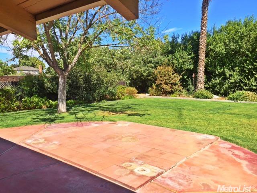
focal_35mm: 29
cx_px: 128
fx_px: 215
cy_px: 96
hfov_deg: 61.7
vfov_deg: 48.2
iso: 32
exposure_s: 1/1721
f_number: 2.2
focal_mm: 4.15
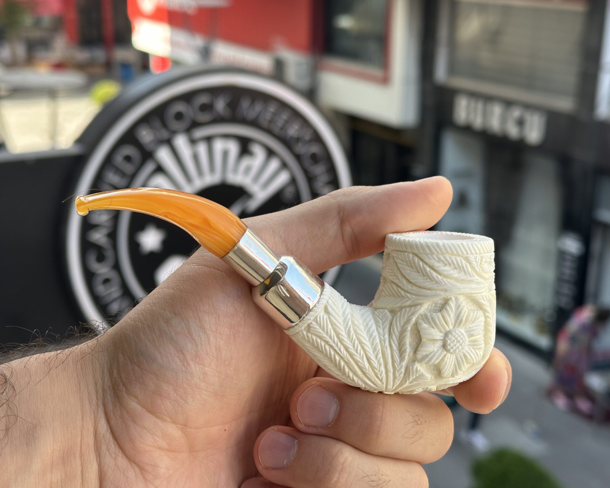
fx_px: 921
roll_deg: -0.6
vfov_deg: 29.7
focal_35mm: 51
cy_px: 246
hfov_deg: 36.6
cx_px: 287
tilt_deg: -17.6
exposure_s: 1/458
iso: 64
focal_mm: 6.86
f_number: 1.78
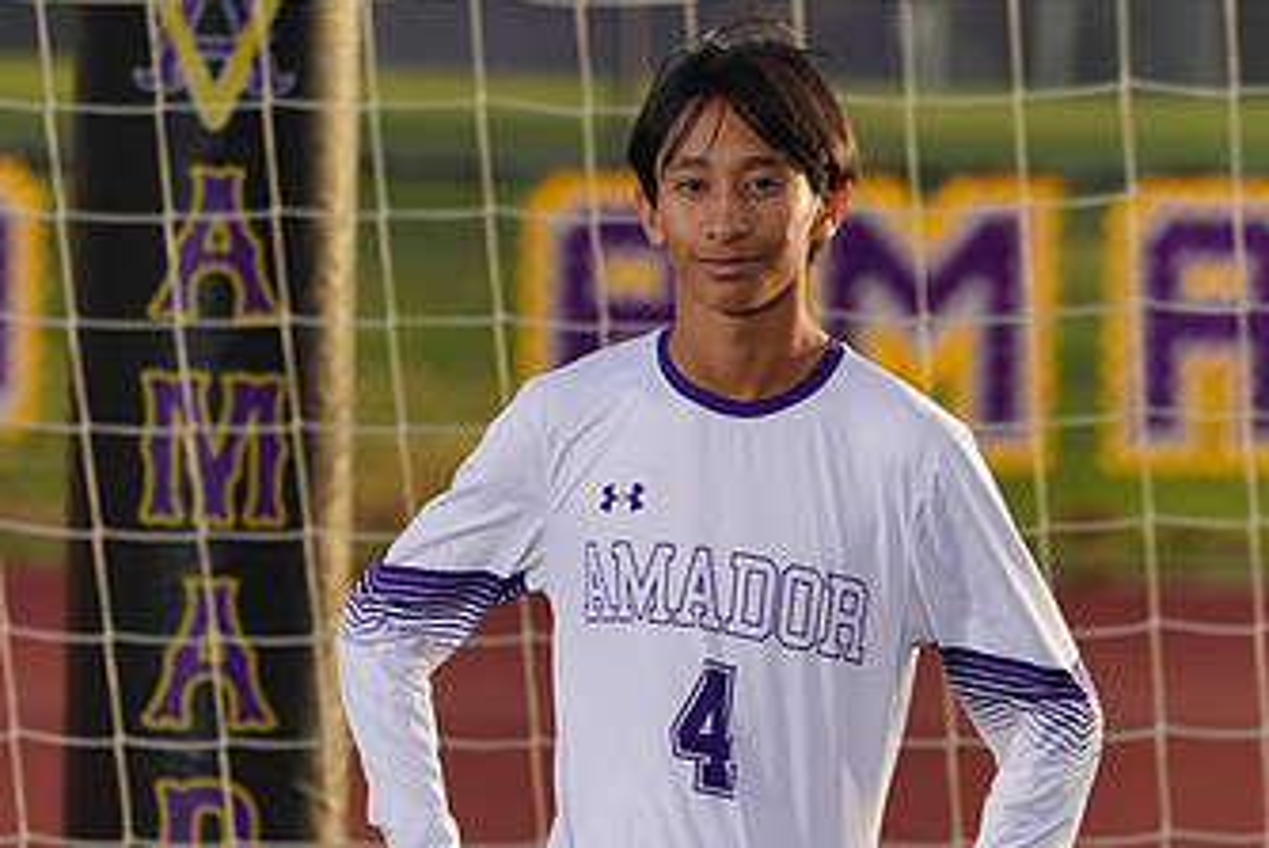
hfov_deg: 3.8
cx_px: 705
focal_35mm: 536
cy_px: 977
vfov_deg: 2.6
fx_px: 18901
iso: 100
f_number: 8
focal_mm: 309
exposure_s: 1/200
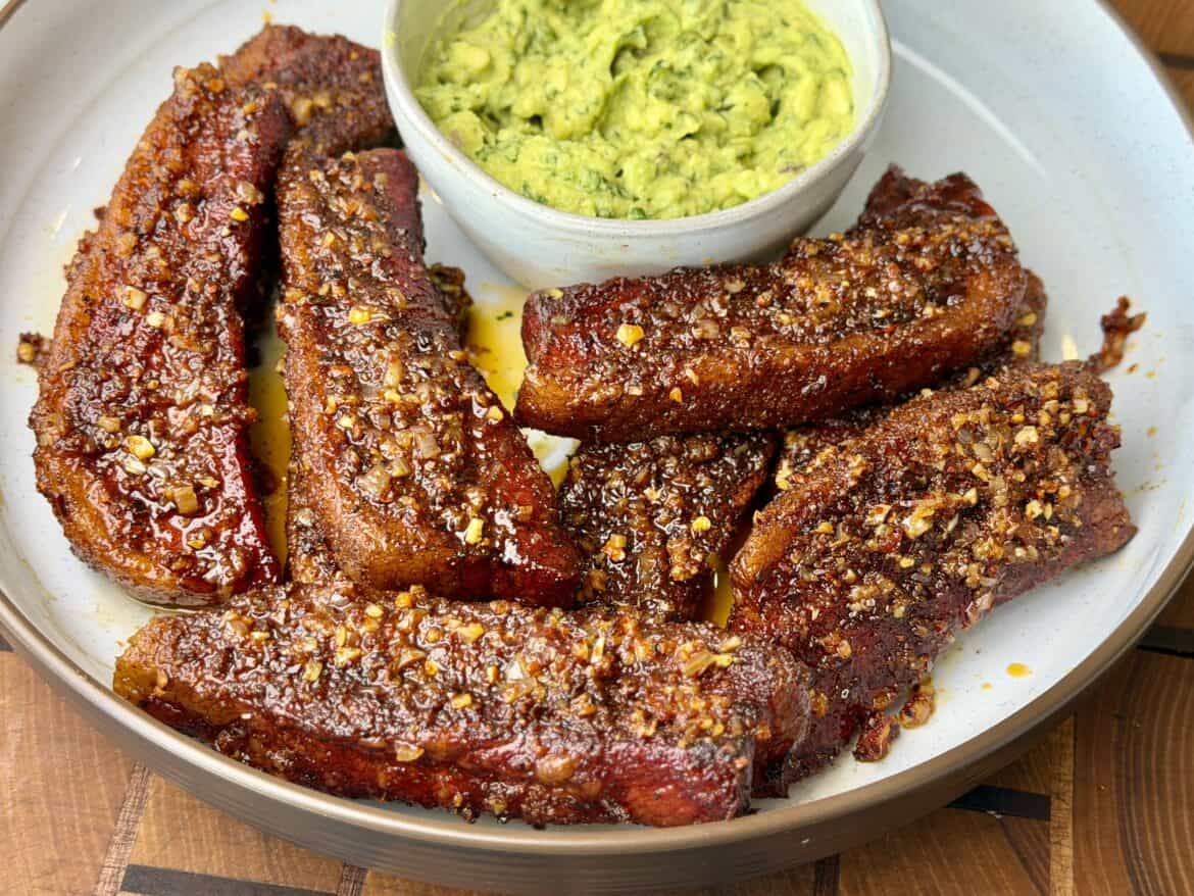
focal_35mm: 48
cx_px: 597
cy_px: 448
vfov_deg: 30.3
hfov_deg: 39.6
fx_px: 1656
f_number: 1.78
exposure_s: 1/120
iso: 64
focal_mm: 6.76
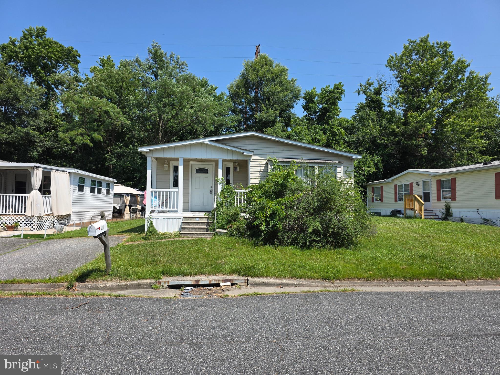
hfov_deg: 73.9
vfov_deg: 58.9
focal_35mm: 23
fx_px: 332
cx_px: 250
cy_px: 188
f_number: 1.7
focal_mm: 6.3
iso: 80
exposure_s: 1/4766
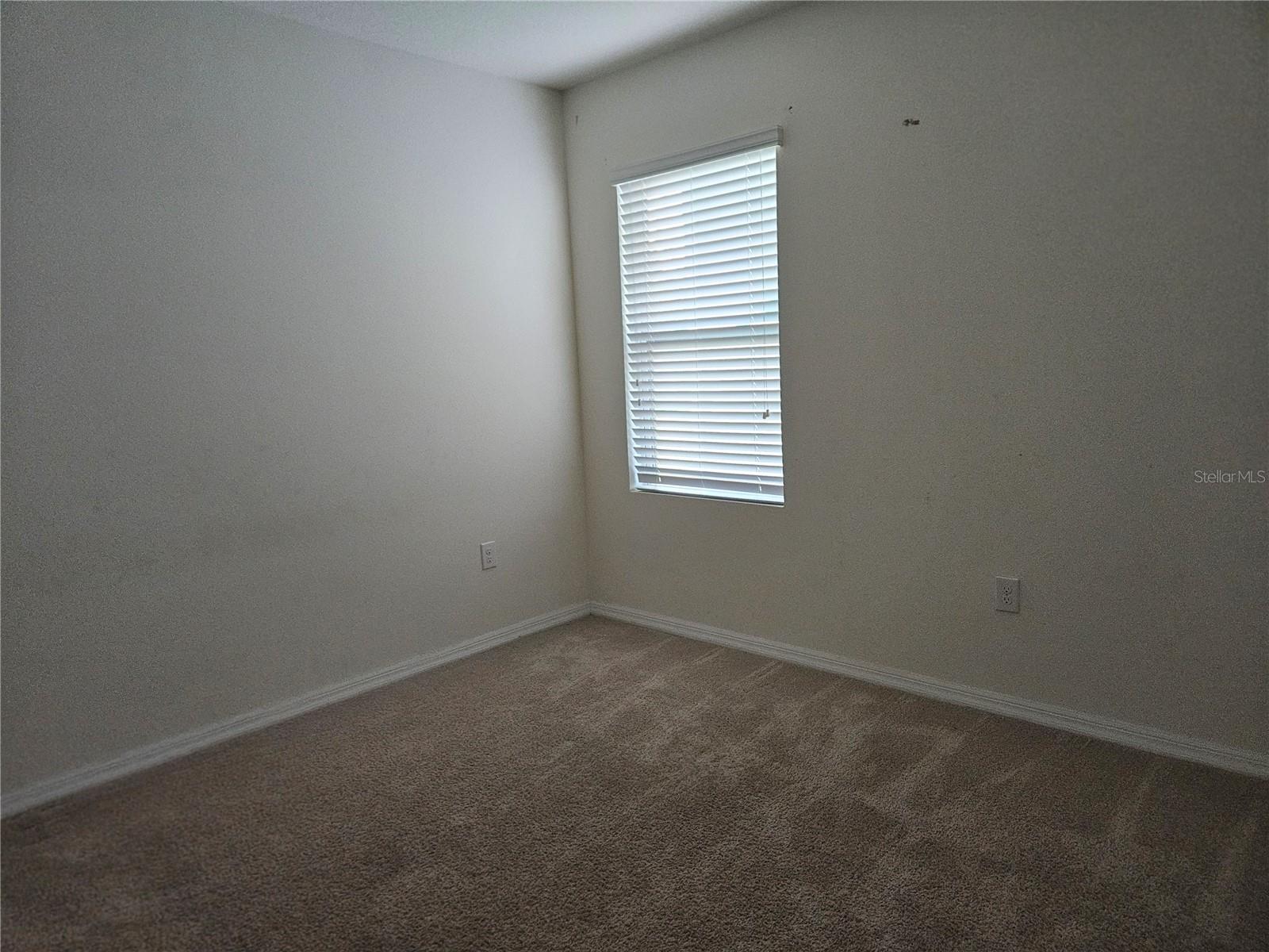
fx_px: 843
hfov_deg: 73.9
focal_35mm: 23
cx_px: 634
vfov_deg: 58.9
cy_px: 476
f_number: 1.8
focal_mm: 5.4
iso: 800
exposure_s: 1/170
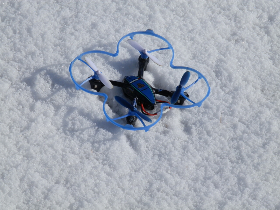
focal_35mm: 210
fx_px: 1699
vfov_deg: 7.1
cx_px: 140
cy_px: 105
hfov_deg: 9.4
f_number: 10.2
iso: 80
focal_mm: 37.58
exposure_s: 1/400
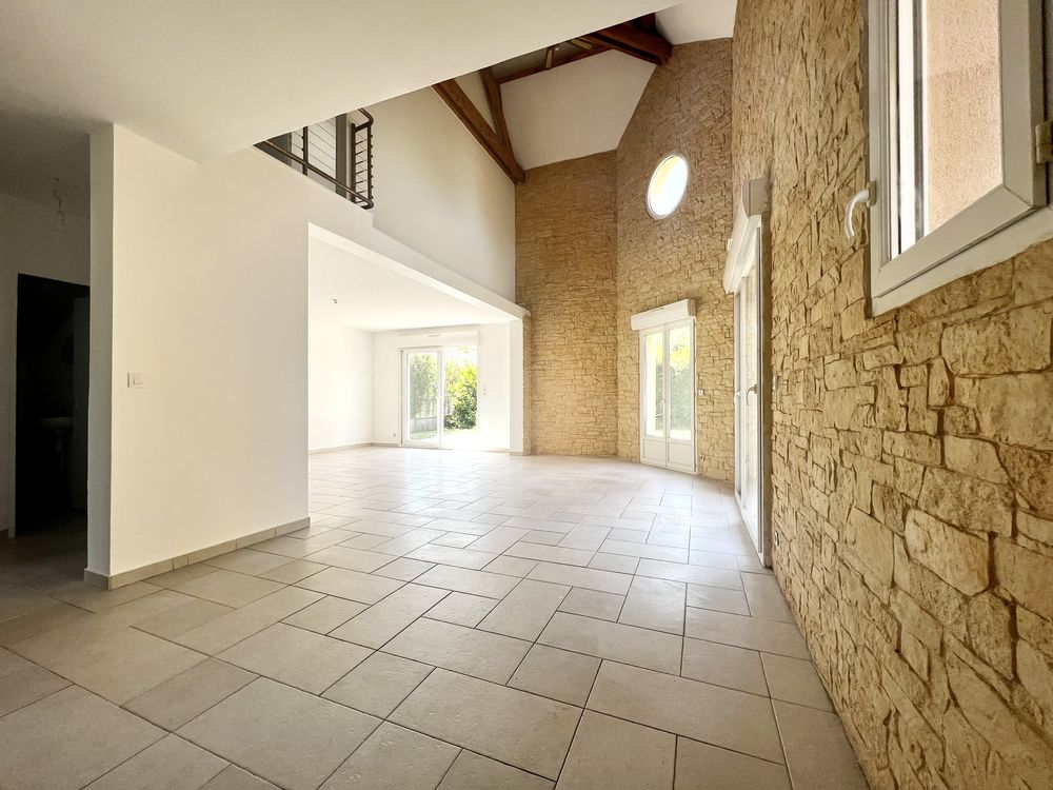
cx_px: 526
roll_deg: +0.5
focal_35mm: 13
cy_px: 395
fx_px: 395
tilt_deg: -0.2
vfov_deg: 89.9
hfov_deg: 106.2
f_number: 1.8
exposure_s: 1/176
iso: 32
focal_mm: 1.57
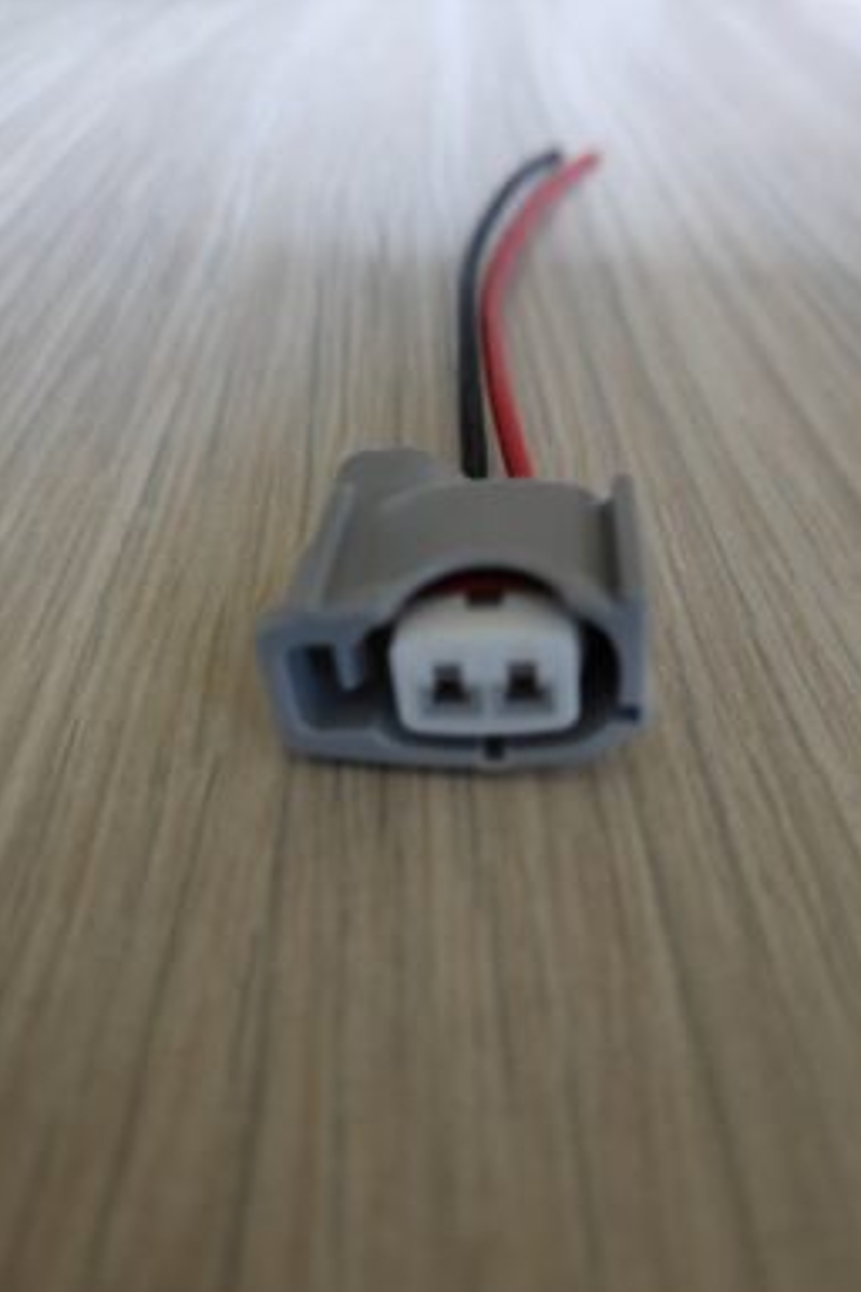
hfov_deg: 49.4
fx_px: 933
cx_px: 491
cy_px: 666
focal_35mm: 26
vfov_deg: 69.4
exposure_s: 1/24
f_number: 1.8
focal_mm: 5.59
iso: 400
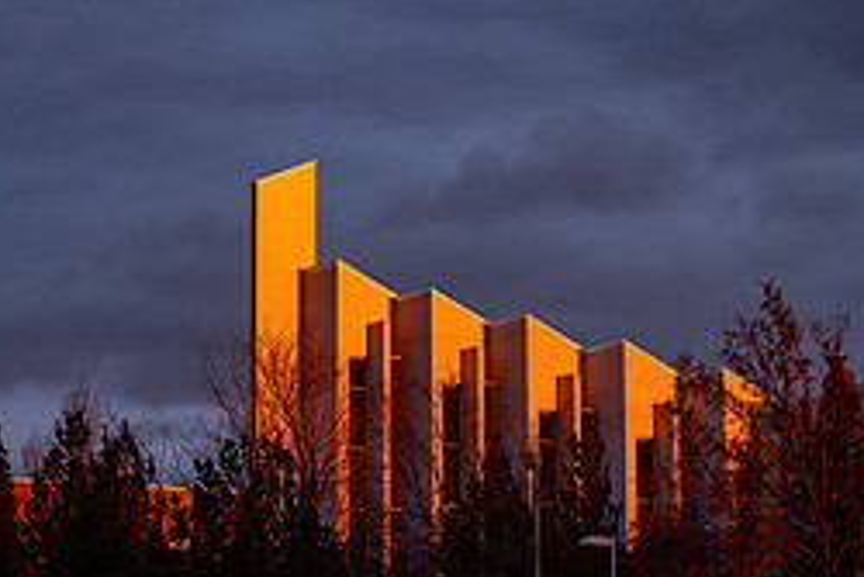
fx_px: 3026
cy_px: 276
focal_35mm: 126
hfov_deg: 16.3
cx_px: 408
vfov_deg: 10.9
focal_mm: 54
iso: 2000
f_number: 4
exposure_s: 1/500
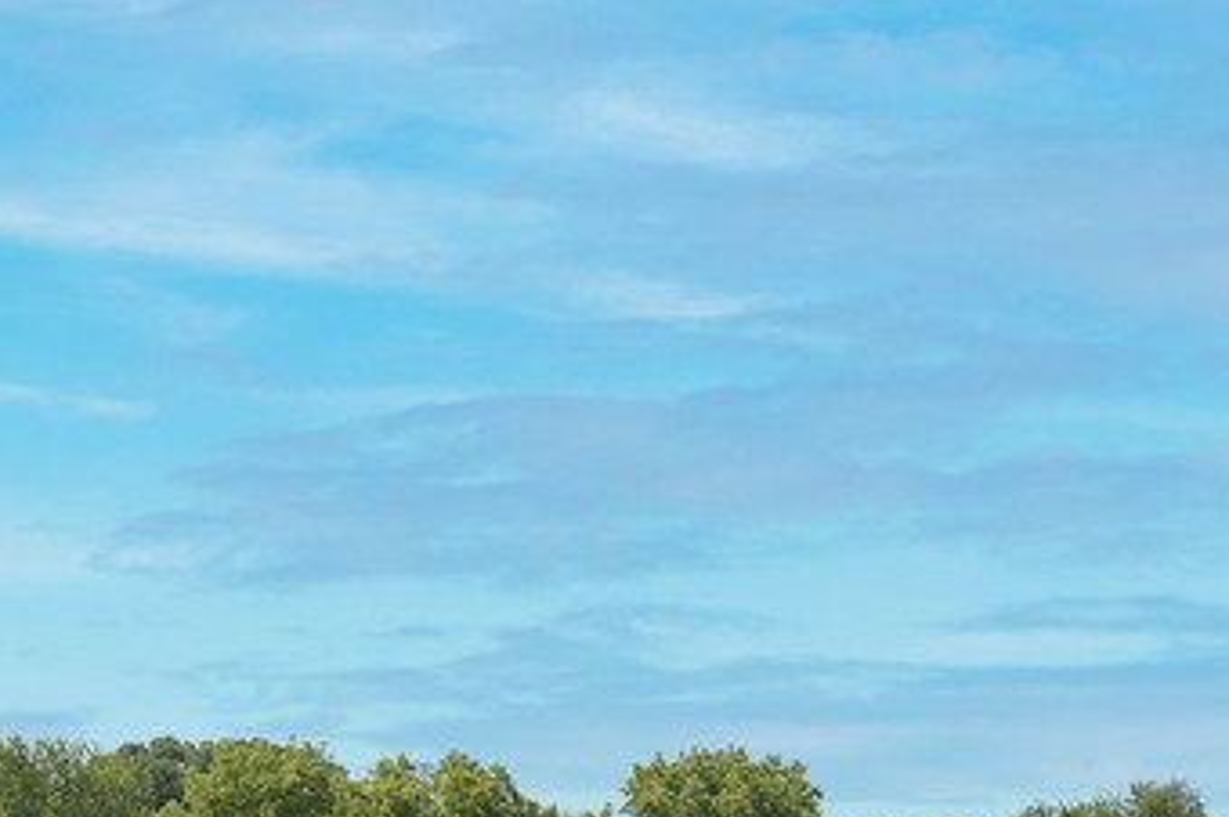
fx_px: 3581
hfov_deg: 19.4
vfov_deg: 12.5
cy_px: 1142
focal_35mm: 105
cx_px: 327
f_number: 2.8
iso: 100
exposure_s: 1/1000
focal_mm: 8.38
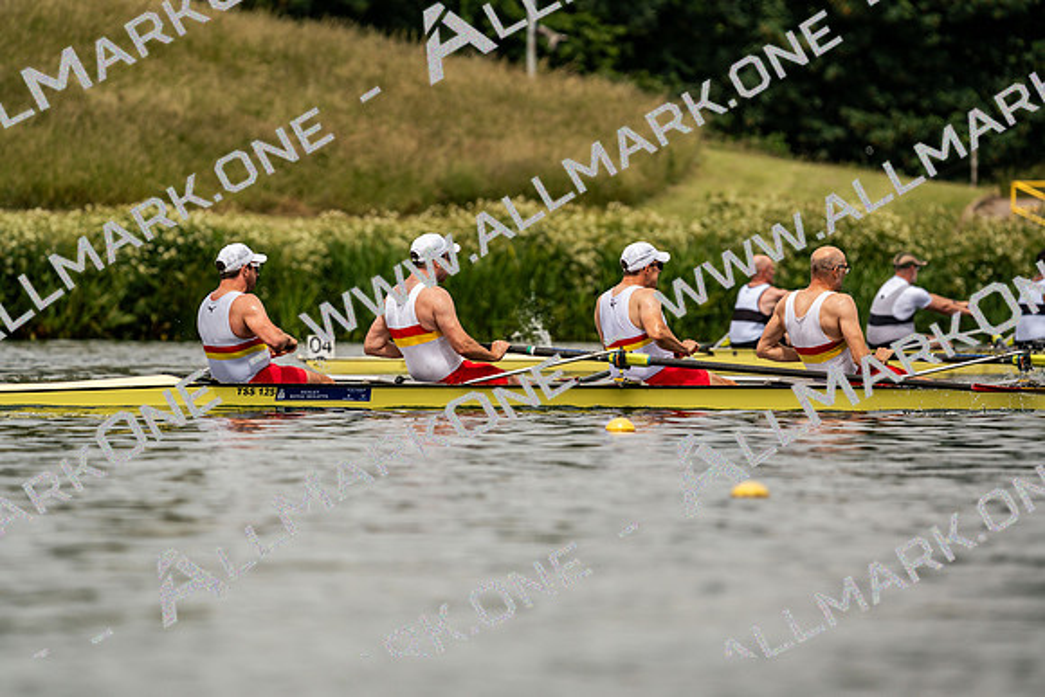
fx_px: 11613
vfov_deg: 3.4
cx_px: 522
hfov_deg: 5.2
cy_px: 348
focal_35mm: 400
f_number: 6.3
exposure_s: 1/2000
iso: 160
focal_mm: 400
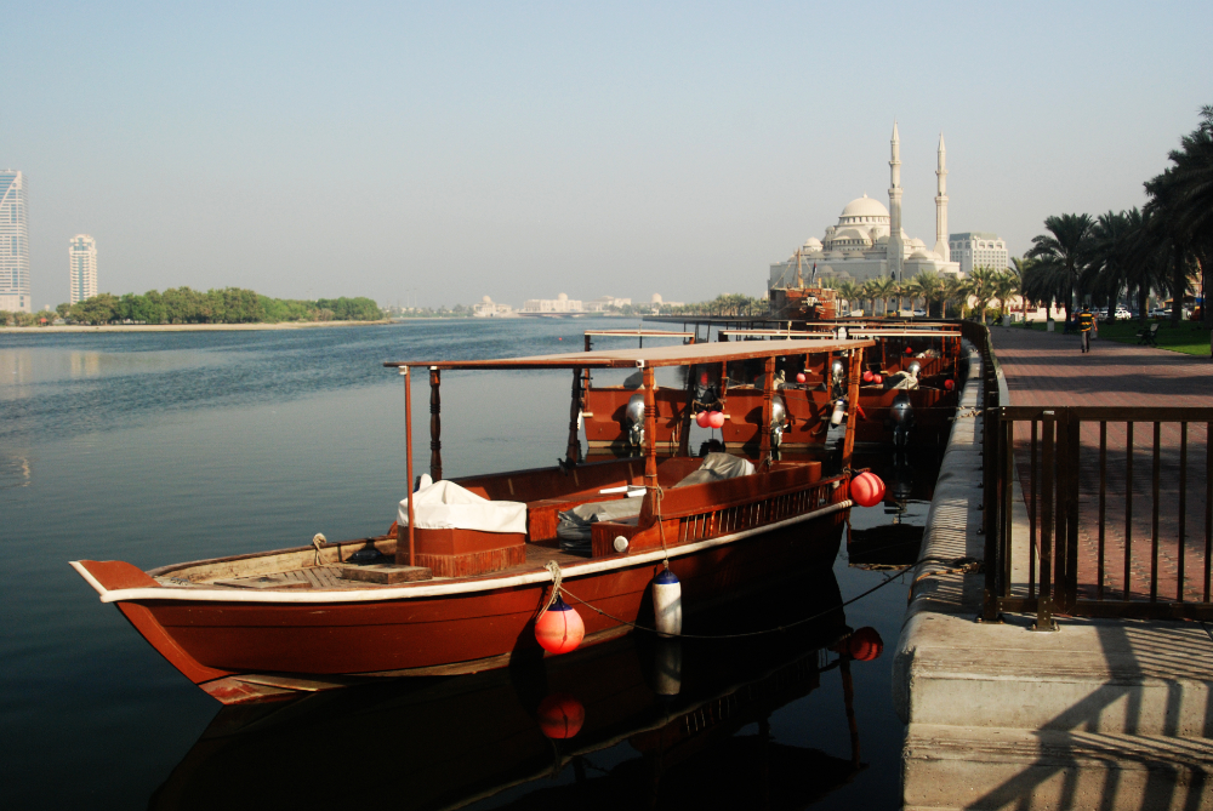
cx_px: 606
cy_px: 406
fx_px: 1417
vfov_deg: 32.0
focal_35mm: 42
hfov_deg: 46.4
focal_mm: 28
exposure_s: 1/640
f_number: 8
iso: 400
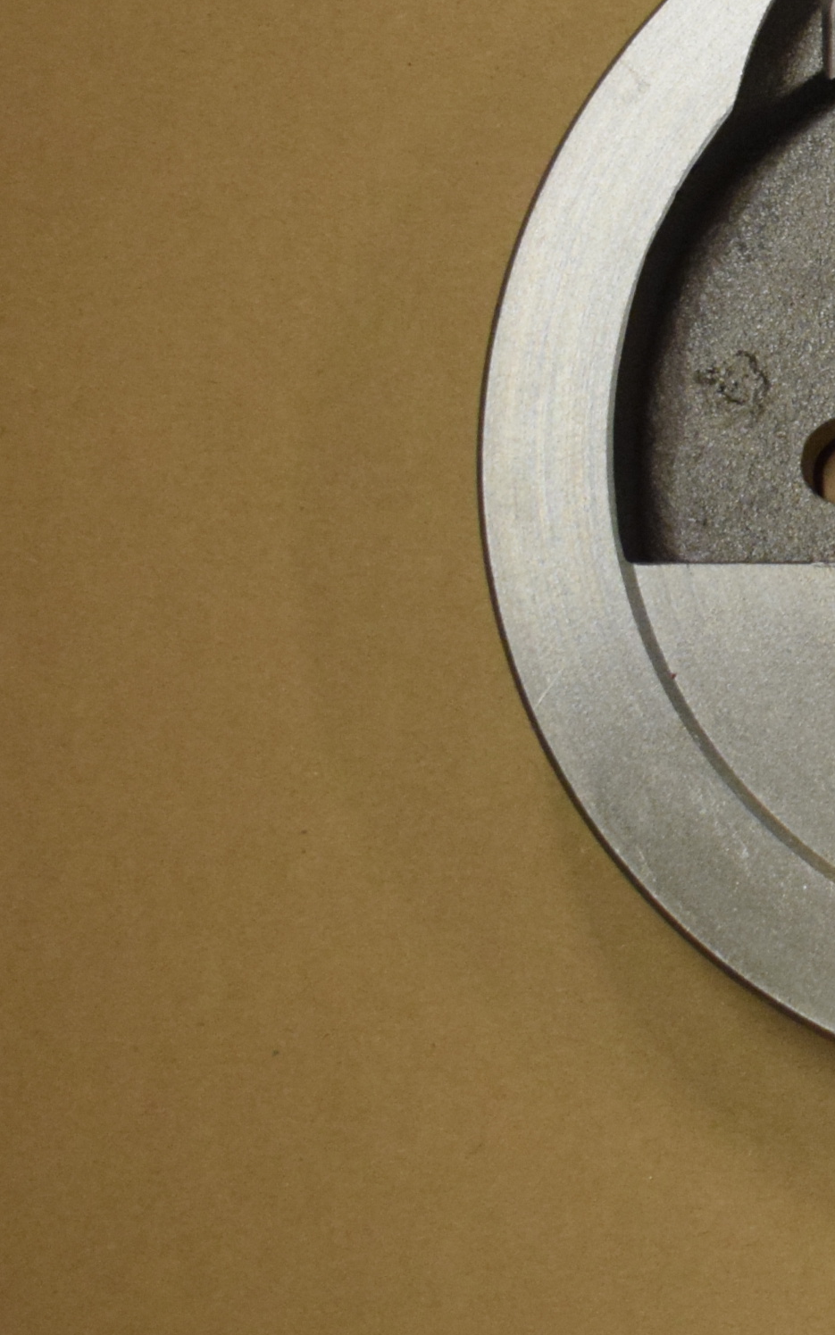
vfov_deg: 14.7
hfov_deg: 8.5
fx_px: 5187
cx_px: 1936
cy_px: 515
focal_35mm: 143
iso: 2000
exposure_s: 1/125
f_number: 5
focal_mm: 31
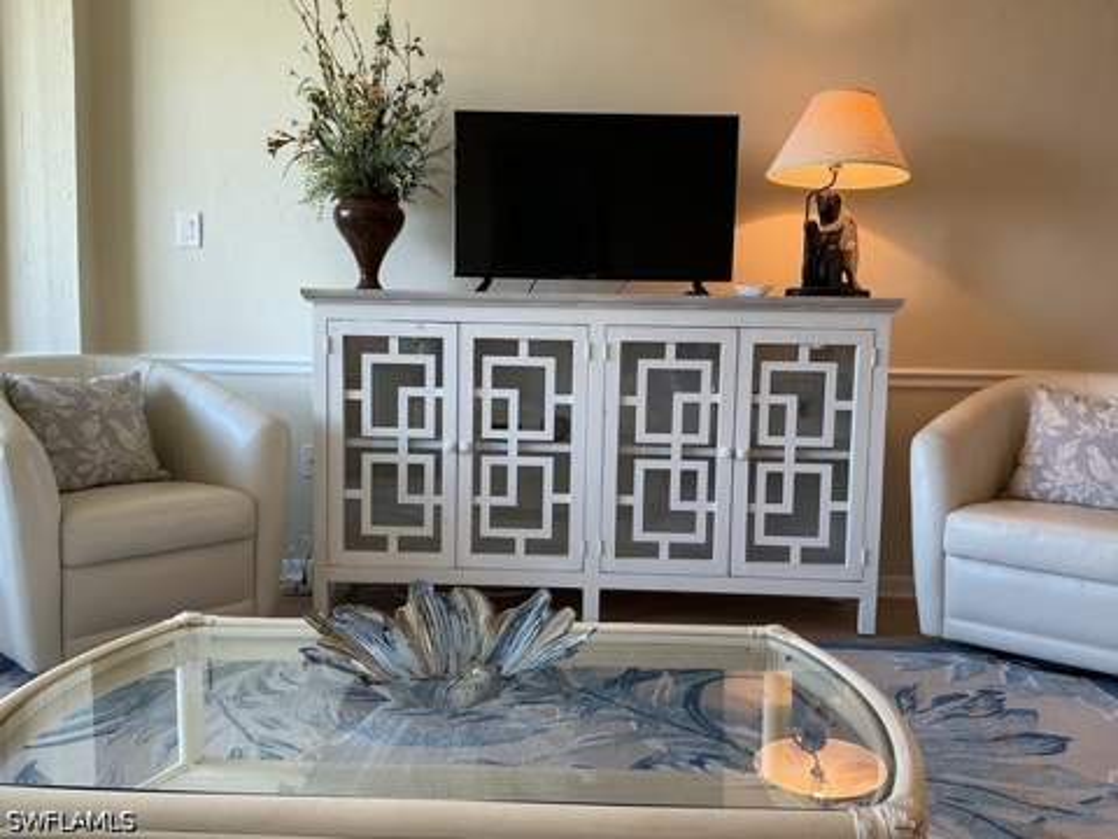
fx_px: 937
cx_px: 559
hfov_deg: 61.7
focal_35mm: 29
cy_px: 420
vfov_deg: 48.2
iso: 50
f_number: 1.8
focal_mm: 3
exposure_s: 1/60
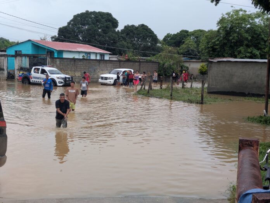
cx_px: 135
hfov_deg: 37.5
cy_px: 102
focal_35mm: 51
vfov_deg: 28.6
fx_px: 398
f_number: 1.89
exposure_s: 1/665
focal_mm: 5.43
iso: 49
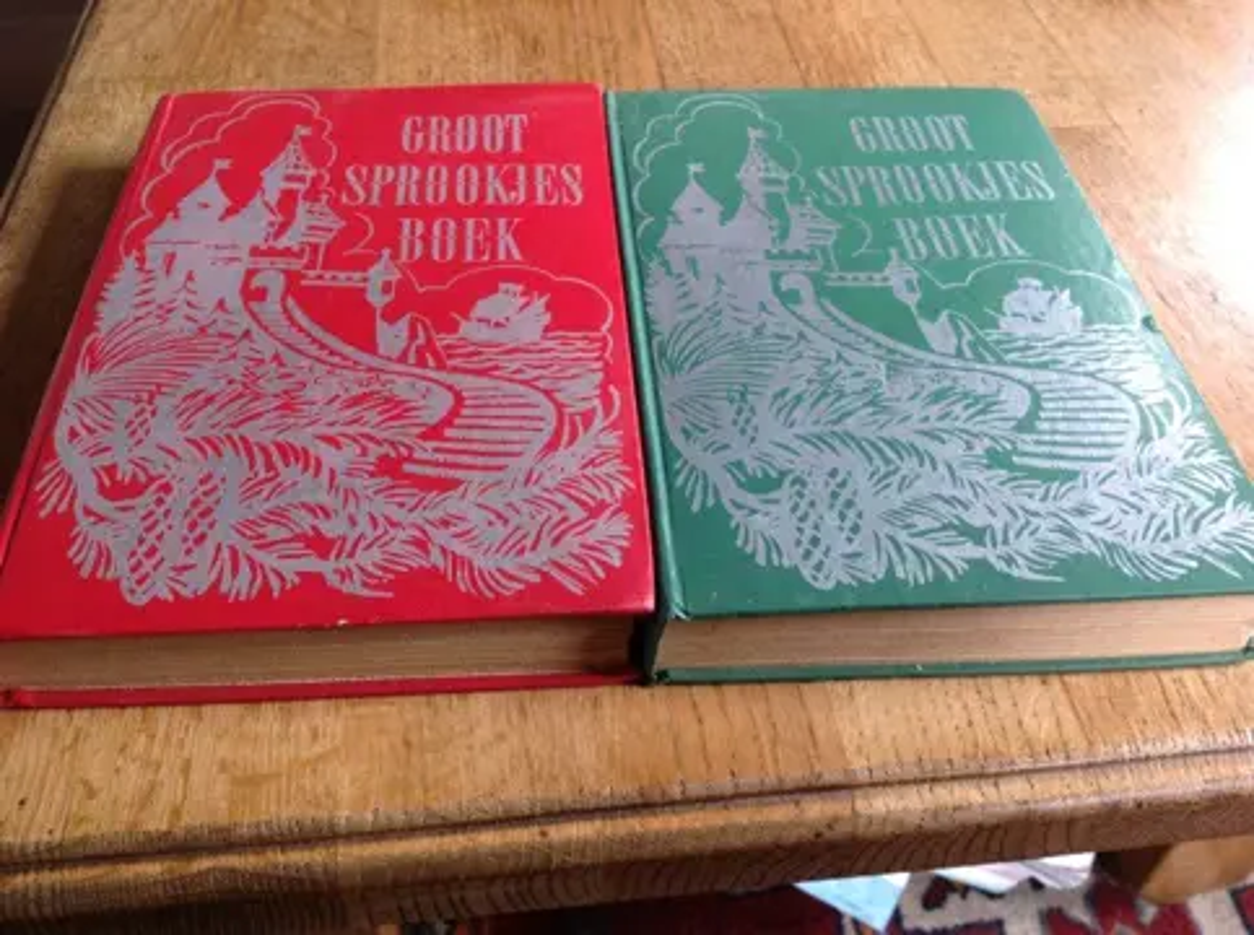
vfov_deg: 40.5
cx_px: 627
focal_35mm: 35
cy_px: 468
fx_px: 1265
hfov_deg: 52.7
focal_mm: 4.28
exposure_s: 1/24
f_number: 2.4
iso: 64
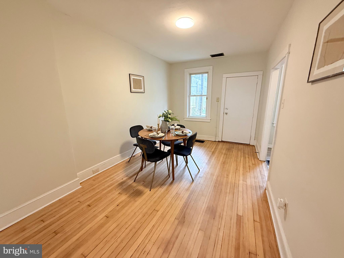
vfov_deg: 85.7
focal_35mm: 14
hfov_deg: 102.1
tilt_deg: -11.0
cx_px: 172
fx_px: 139
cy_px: 129
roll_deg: -0.3
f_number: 2.2
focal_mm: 2.22
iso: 320
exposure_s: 1/60
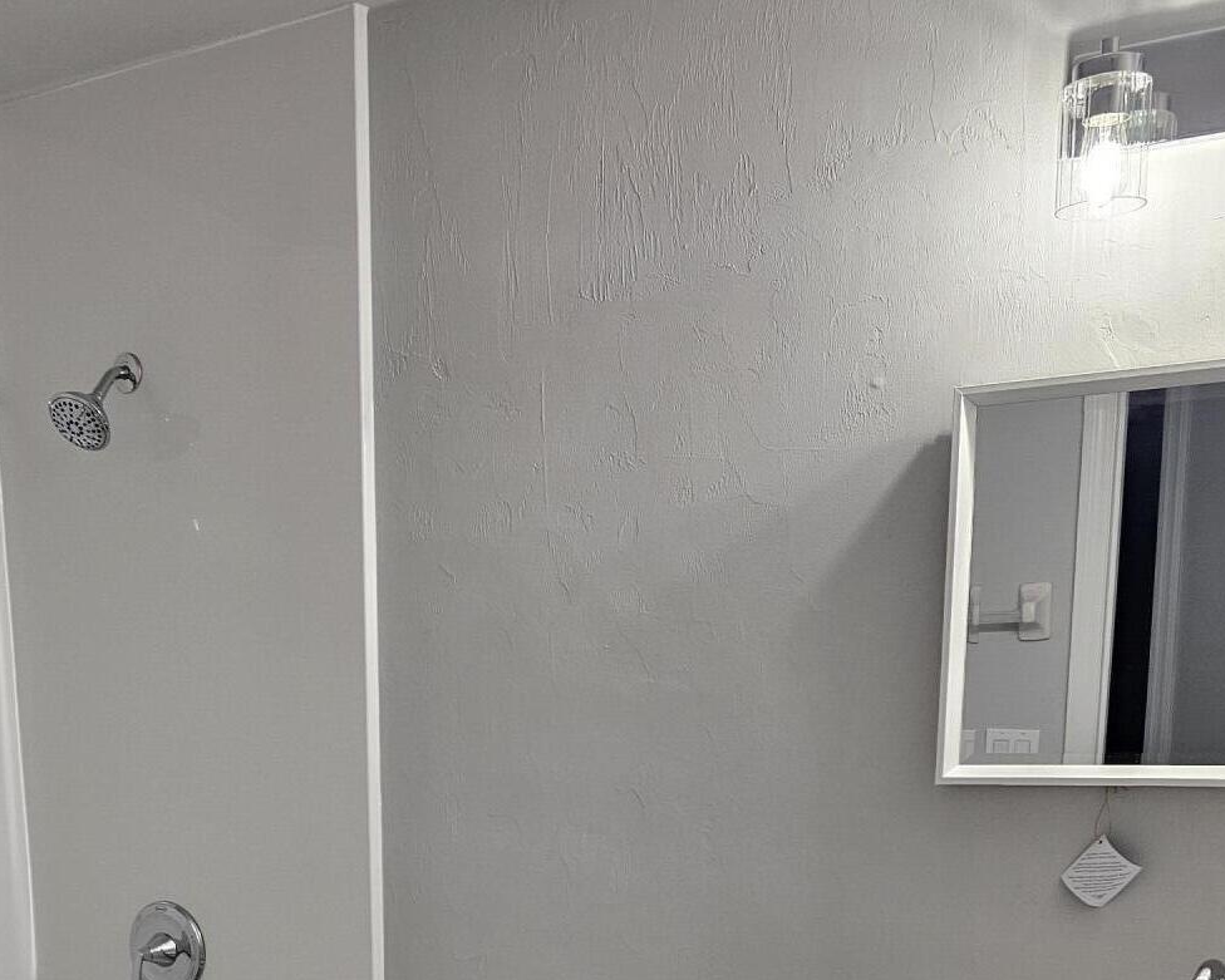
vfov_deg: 29.9
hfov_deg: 39.9
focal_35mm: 46
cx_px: 414
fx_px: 1668
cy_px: 1034
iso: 250
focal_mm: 6.3
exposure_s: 1/120
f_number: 1.7
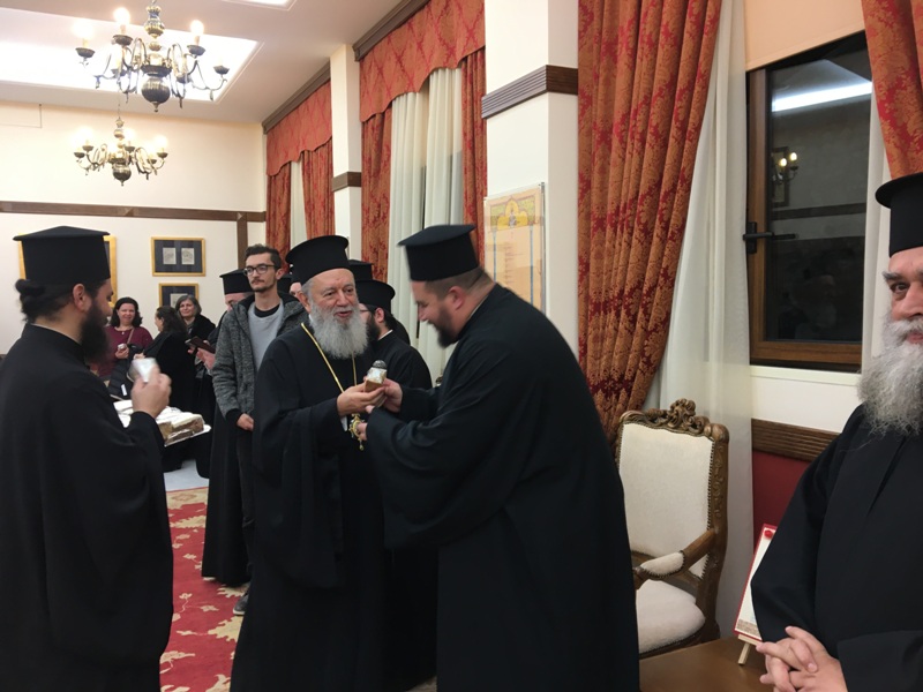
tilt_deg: -2.9
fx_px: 773
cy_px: 346
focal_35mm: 29
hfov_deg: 61.7
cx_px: 462
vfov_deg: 48.2
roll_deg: +1.5
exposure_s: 1/33
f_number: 2.2
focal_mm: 4.15
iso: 64
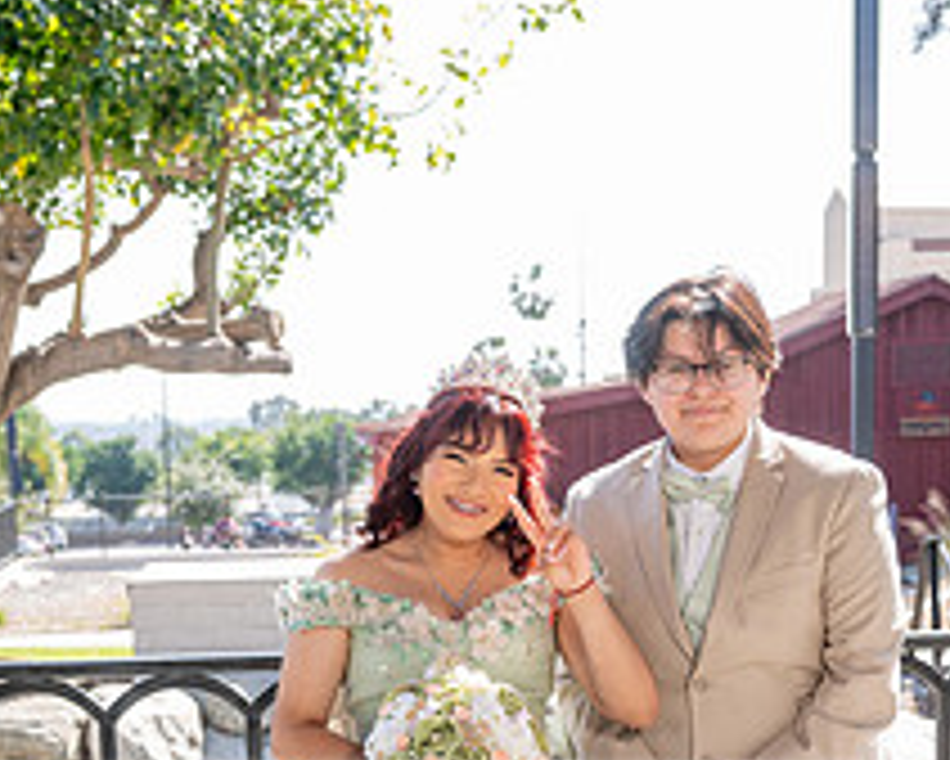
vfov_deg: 19.2
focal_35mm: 76
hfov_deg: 25.1
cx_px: 486
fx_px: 2138
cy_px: 863
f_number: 5
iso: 200
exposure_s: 1/250
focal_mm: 38
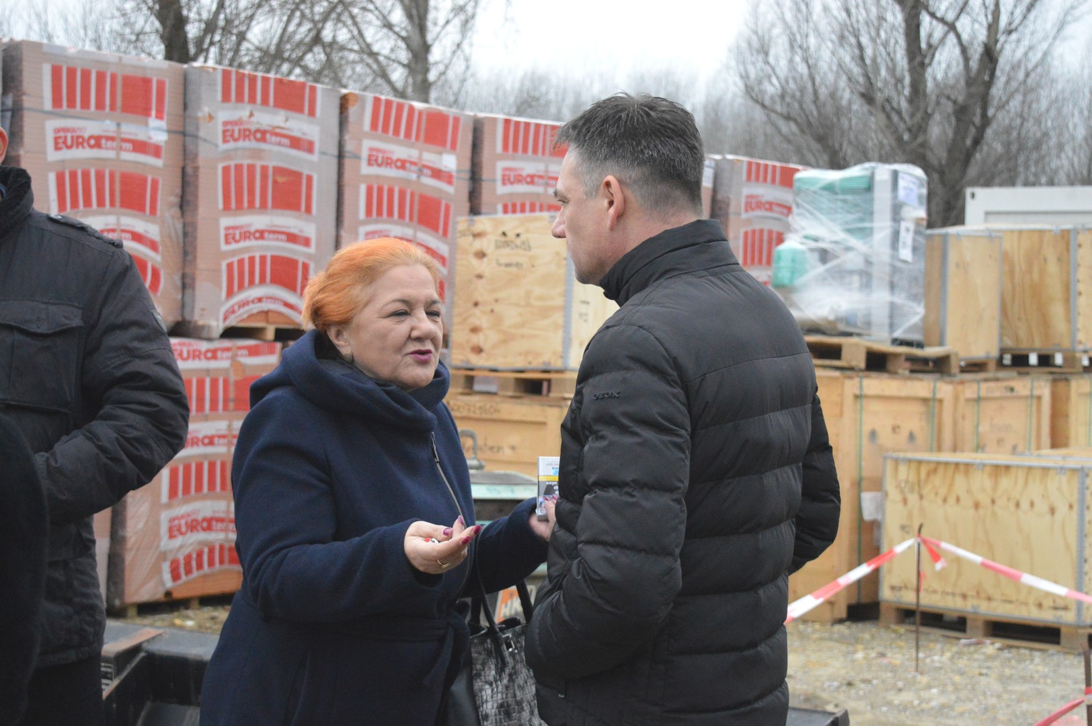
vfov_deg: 22.6
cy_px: 363
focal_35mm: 60
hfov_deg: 33.4
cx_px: 546
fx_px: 1818
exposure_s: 1/2000
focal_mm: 40
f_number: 5
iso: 3200
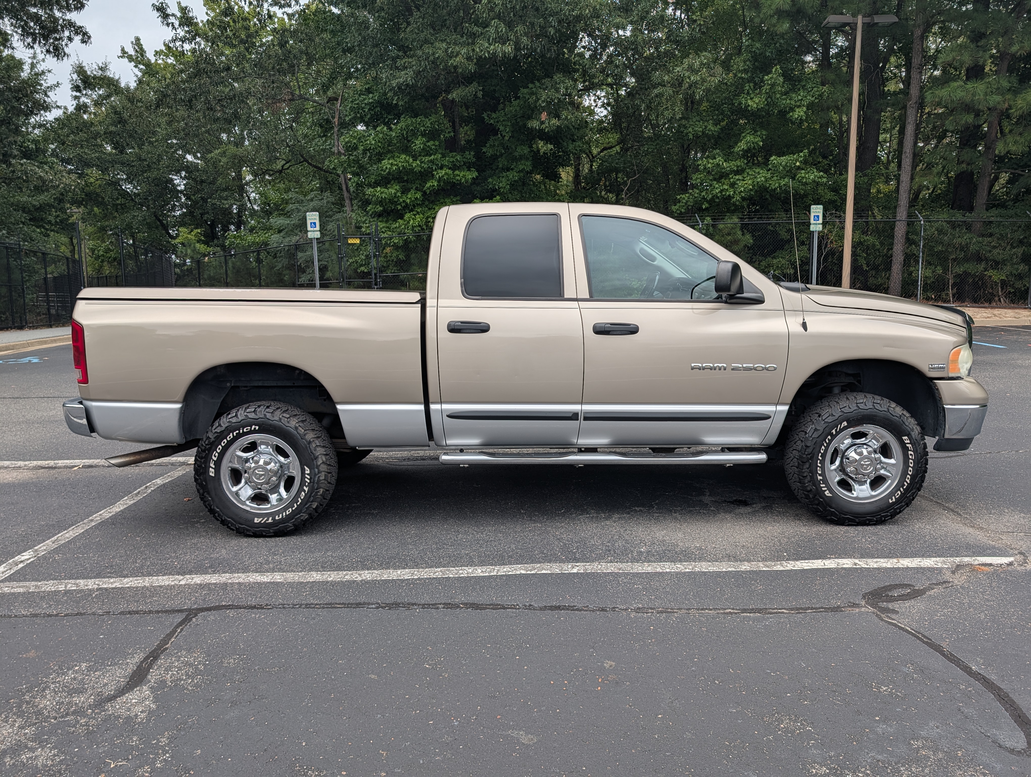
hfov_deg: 71.5
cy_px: 388
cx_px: 516
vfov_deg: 56.9
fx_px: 716
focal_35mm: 24
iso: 20
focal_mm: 6.9
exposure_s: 1/584
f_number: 1.68
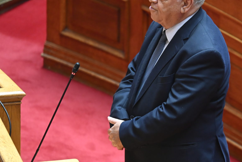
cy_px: 93
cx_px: 197
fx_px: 3536
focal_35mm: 526
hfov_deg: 3.9
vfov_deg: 2.6
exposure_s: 1/640
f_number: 4.5
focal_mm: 300
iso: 4000
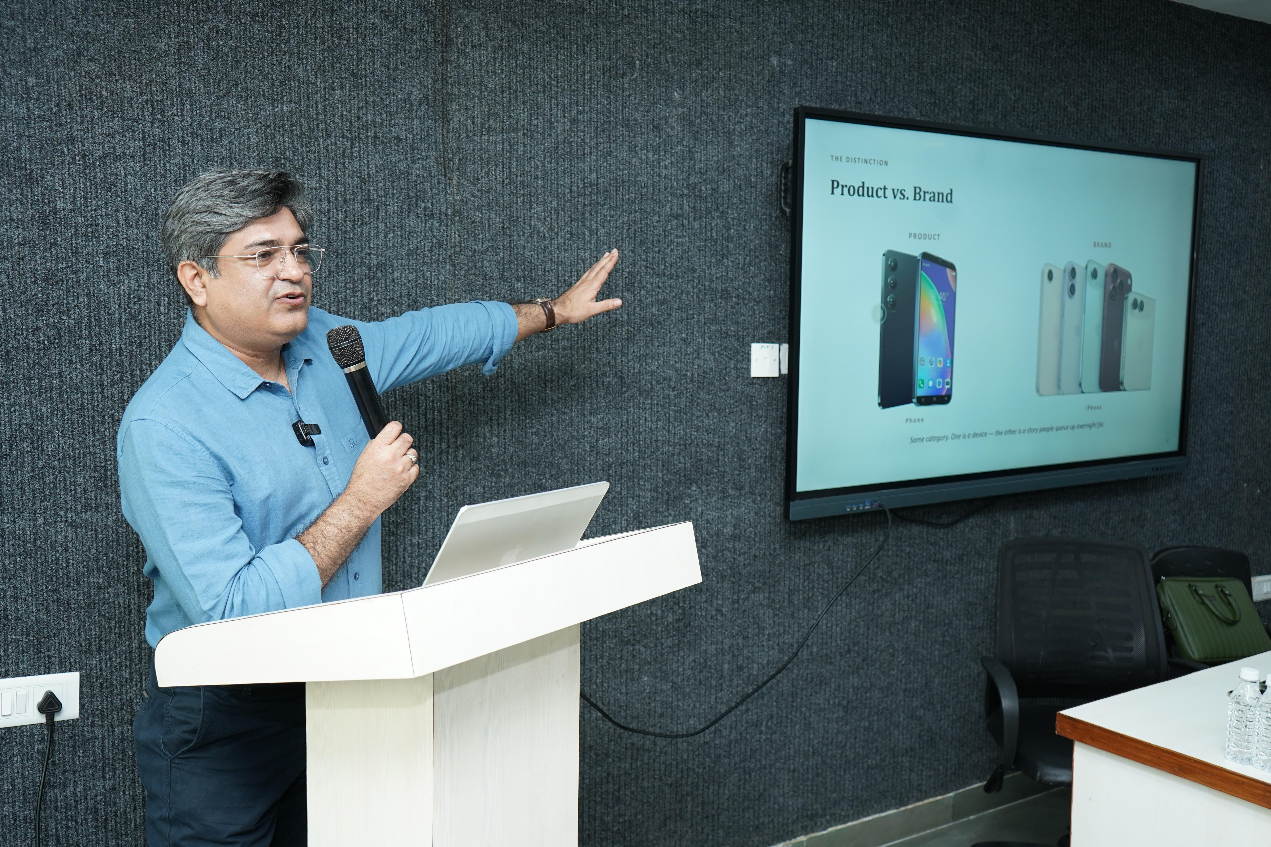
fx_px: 1130
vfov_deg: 41.1
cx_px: 636
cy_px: 424
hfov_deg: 58.7
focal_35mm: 32
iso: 800
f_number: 4.5
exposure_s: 1/100
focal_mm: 32
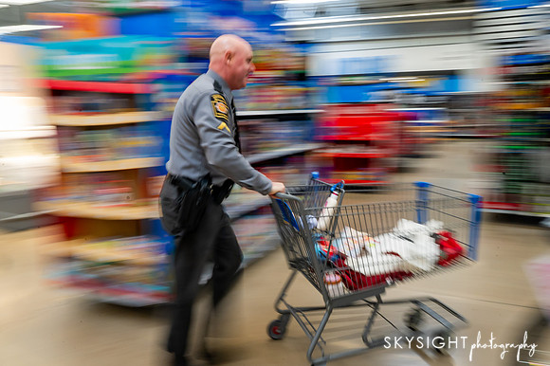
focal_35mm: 29
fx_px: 441
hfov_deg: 63.9
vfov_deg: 45.1
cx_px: 278
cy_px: 183
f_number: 22
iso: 2000
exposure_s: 1/8
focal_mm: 28
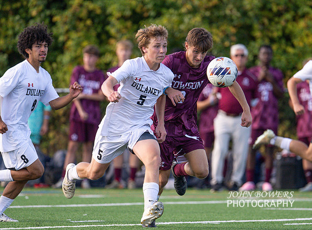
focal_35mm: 628
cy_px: 126
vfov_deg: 2.3
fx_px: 5625
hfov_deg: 3.2
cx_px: 182
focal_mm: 400
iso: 2500
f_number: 4.5
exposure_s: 1/2500
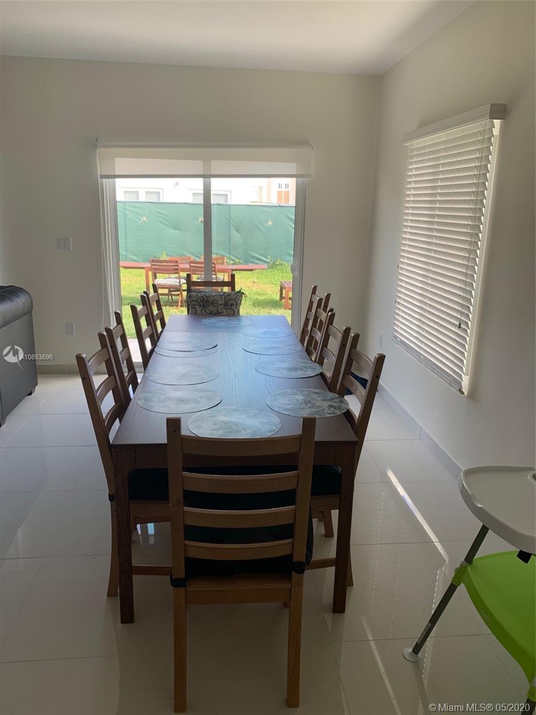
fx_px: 537
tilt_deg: -14.9
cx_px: 268
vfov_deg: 67.3
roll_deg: -1.8
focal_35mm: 26
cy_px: 358
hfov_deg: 53.1
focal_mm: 4.25
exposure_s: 1/121
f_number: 1.8
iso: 40
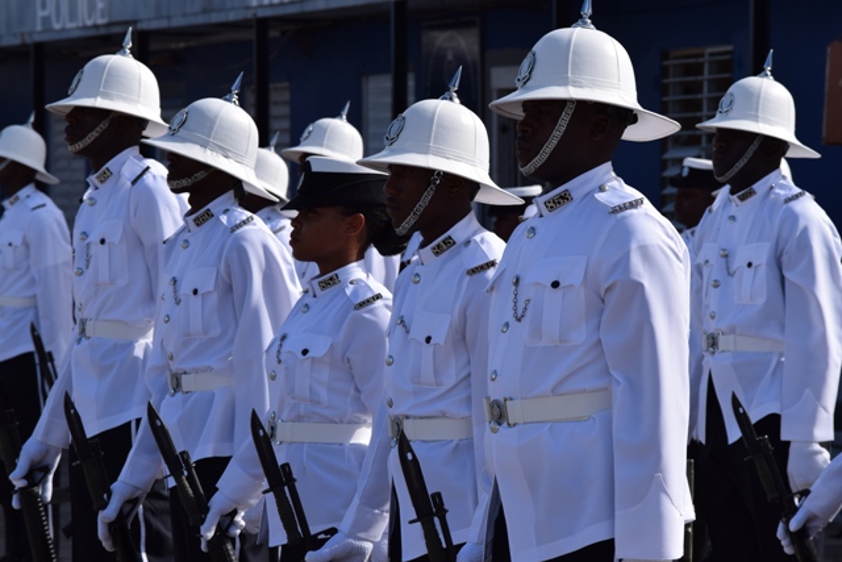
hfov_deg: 10.5
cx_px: 421
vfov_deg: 7.0
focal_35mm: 195
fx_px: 4562
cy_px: 281
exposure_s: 1/400
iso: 200
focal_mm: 130
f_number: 10
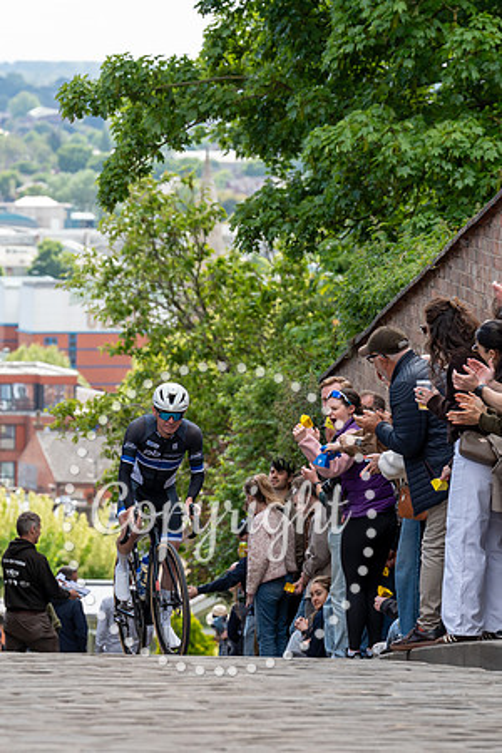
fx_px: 4714
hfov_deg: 6.1
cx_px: 214
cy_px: 432
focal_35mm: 225
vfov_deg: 9.1
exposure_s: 1/1000
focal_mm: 131
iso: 640
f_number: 5
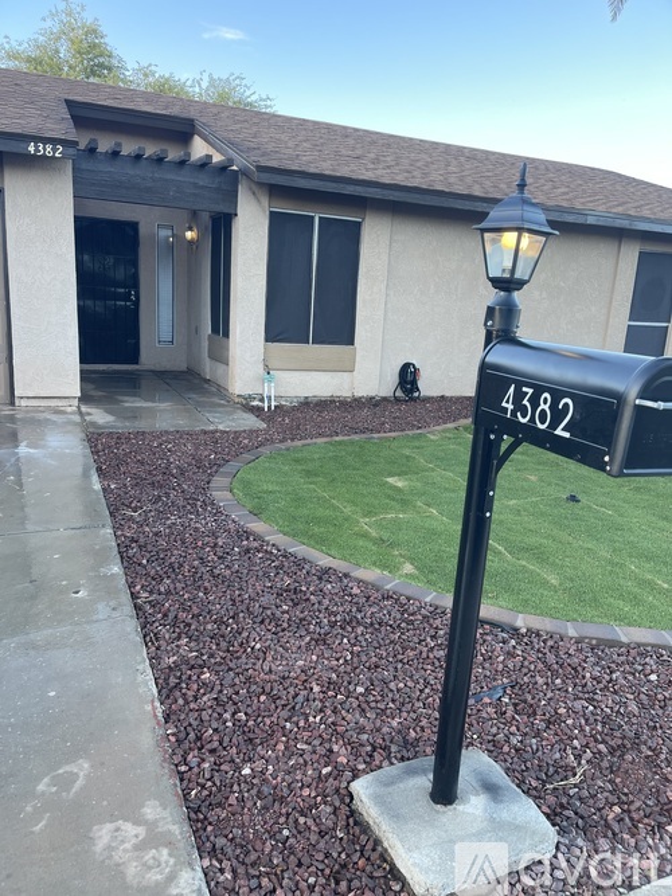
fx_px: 647
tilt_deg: -13.9
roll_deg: -3.9
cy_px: 448
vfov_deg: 69.4
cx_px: 336
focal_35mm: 25
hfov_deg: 54.9
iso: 40
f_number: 1.6
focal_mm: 5.1
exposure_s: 1/121
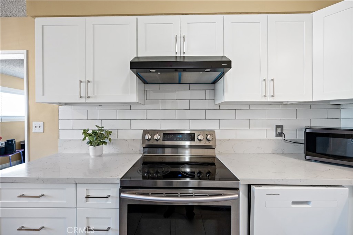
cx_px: 176
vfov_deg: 81.2
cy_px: 118
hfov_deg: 104.2
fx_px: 137
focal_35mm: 14
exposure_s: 1/20
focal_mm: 14
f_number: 5
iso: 1000
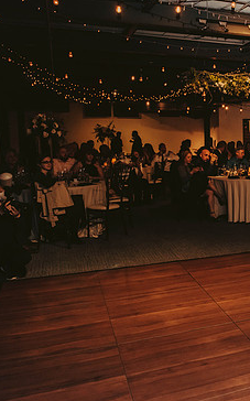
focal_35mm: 39
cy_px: 192
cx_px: 270
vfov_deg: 50.4
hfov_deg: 29.7
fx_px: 426
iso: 2000
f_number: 3.2
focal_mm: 24
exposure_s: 1/200
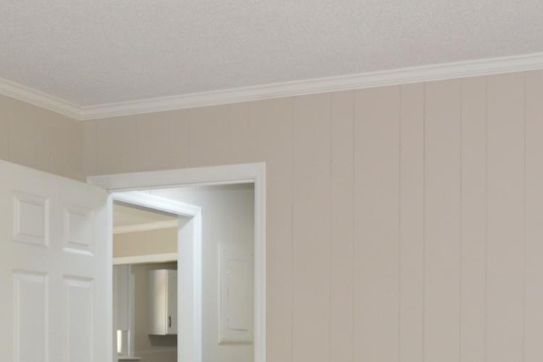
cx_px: 359
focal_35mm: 65
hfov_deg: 30.7
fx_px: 981
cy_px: 394
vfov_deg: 20.0
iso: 640
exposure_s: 1/60
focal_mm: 16
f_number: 4
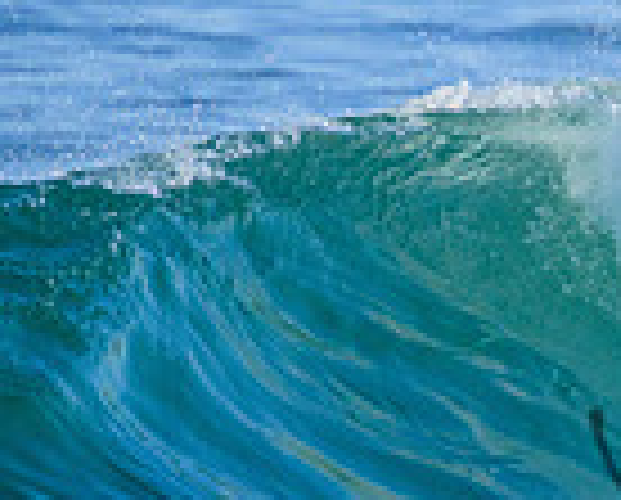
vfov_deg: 0.5
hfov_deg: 0.6
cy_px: 439
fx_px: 57981
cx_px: 1053
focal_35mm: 3148
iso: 1400
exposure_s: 1/2000
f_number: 11
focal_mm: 800
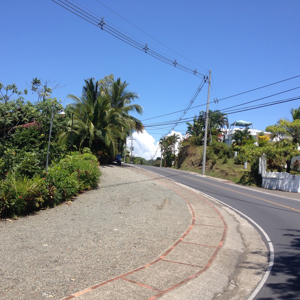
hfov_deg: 40.0
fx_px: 412
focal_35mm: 42
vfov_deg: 40.0
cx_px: 138
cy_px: 152
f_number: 2.4
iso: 50
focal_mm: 4.28
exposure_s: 1/1453
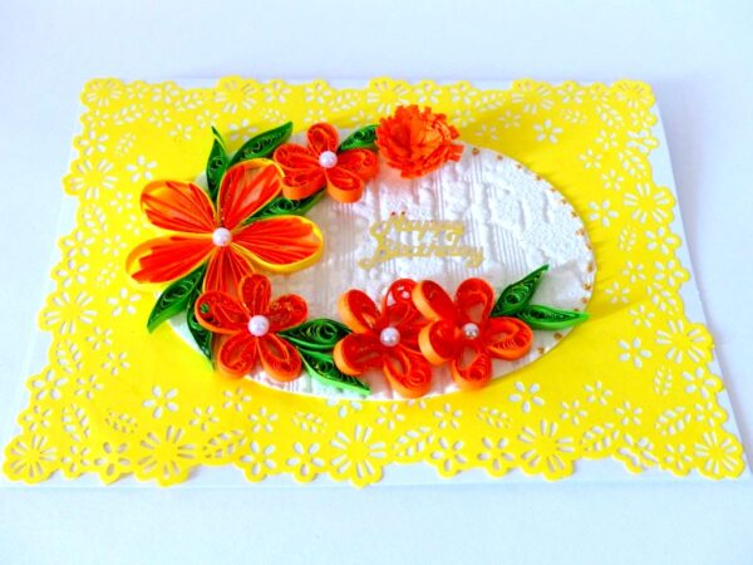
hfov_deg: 47.9
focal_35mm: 39
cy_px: 282
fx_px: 848
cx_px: 376
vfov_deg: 36.8
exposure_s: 1/30
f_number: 2.8
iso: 400
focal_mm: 7
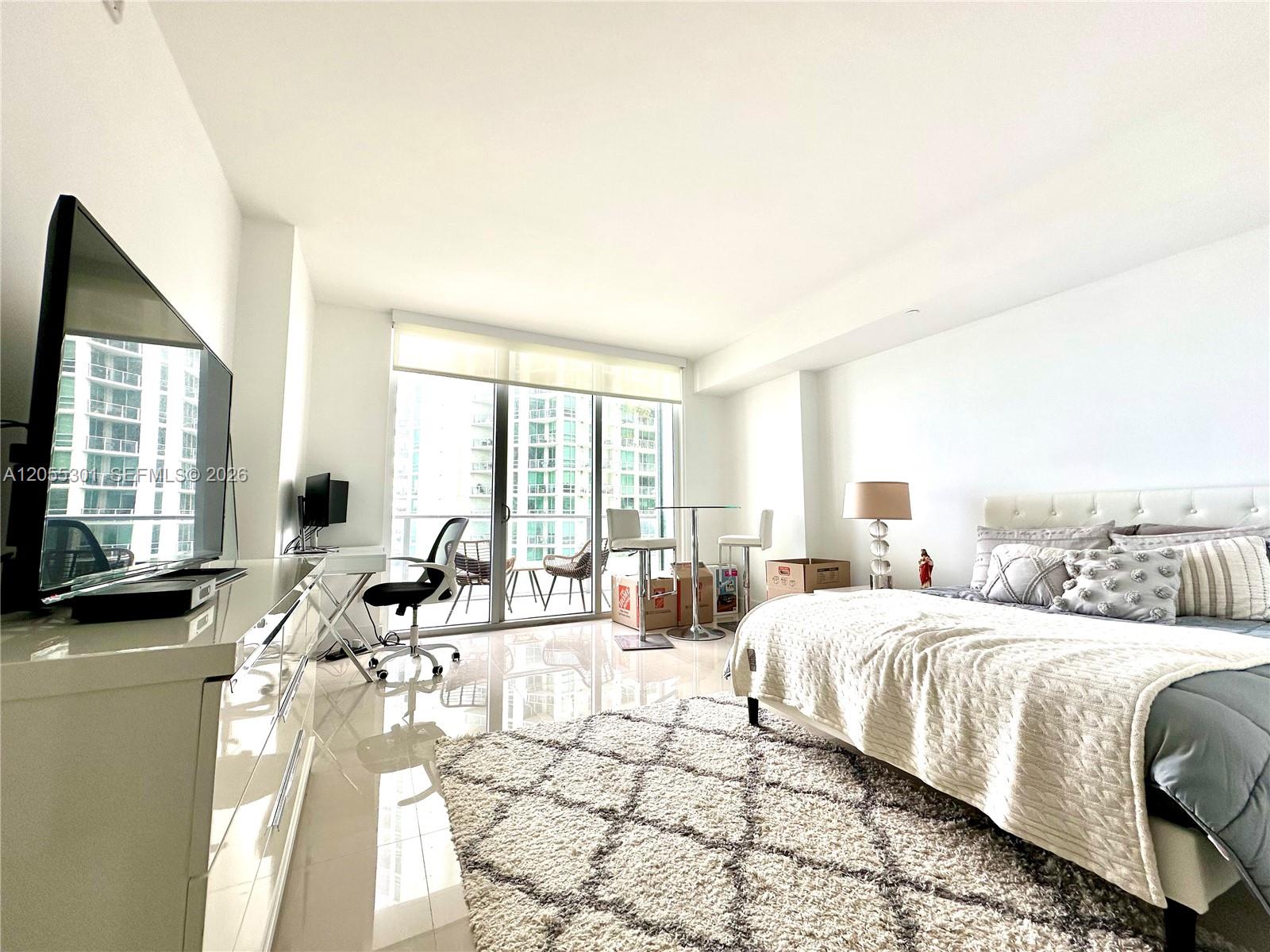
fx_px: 514
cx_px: 635
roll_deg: +0.3
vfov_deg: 85.7
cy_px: 476
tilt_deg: +4.7
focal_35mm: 14
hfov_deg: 102.1
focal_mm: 2.22
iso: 50
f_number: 2.2
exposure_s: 1/99
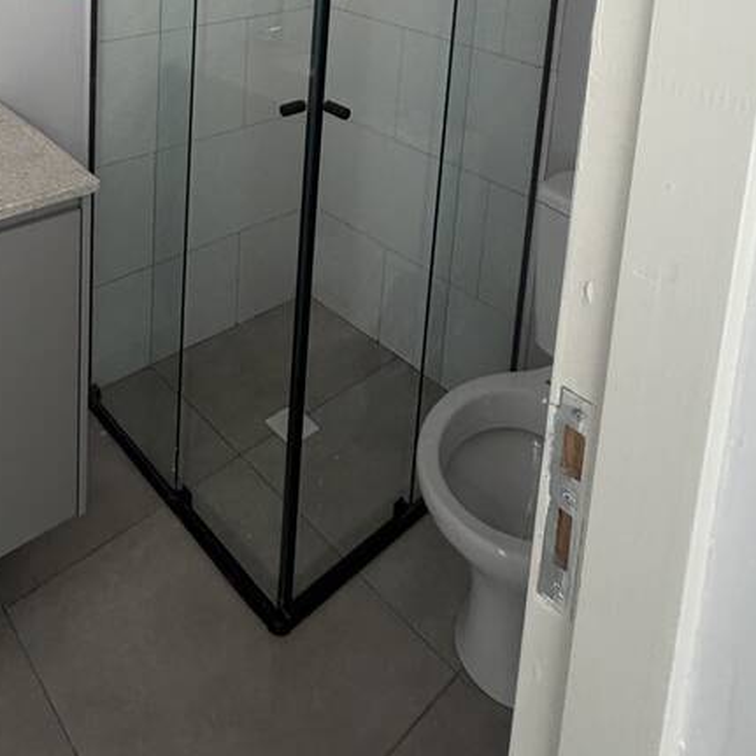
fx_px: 766
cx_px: 221
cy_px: -51
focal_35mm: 31
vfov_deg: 42.7
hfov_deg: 51.0
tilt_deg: -7.2
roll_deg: -3.1
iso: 250
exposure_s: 1/121
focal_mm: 2.22
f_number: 2.2
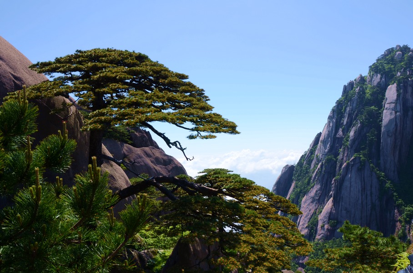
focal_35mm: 27
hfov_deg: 67.5
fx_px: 309
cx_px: 206
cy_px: 136
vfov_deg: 47.7
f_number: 11
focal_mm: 18
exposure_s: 1/160
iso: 100
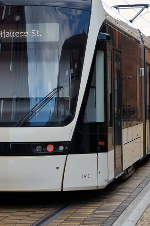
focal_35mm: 118
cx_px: 103
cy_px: 93
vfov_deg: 17.3
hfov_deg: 11.6
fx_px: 737
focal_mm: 75
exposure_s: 1/200
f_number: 8
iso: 400
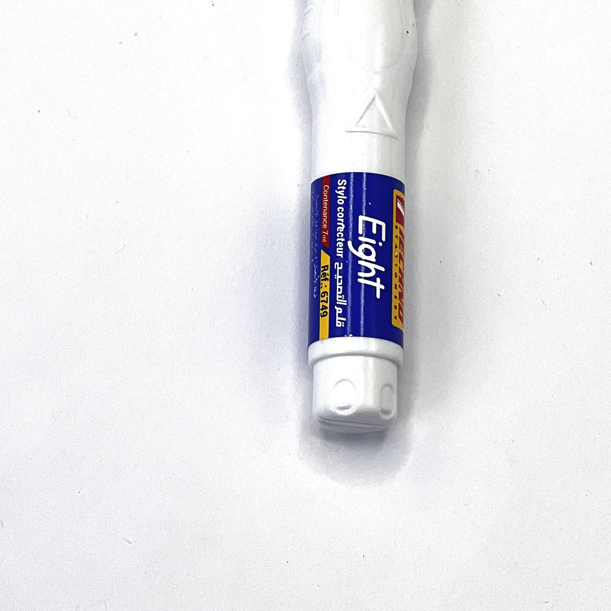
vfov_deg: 10.2
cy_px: -95
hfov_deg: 10.3
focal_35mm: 169
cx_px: 348
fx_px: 3375
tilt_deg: -70.1
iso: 32
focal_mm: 9
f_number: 2.8
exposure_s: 1/373
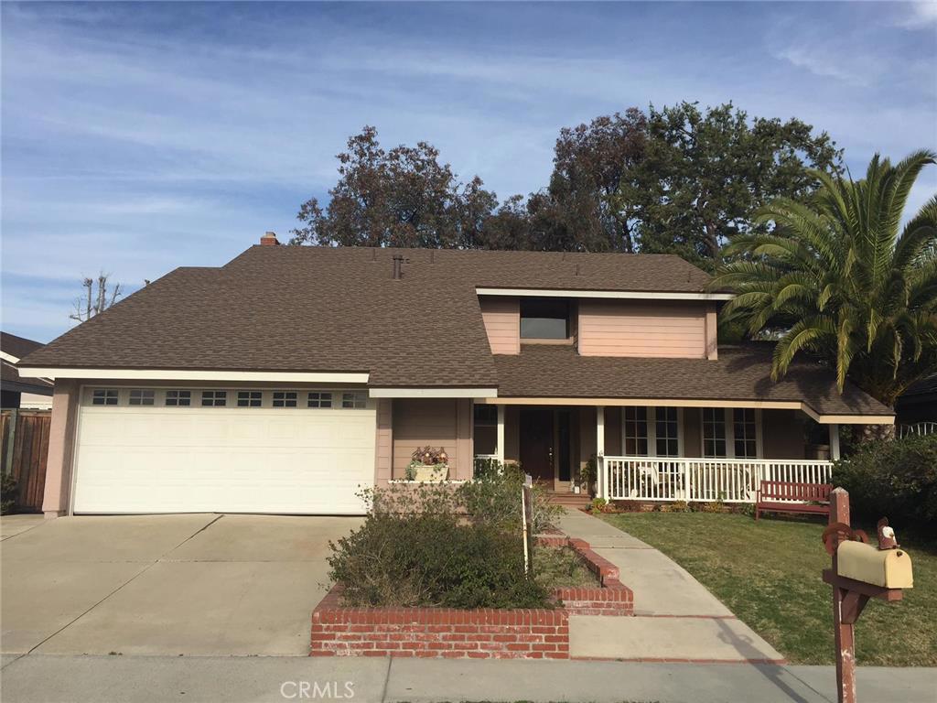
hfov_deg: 61.7
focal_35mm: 29
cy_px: 352
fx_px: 785
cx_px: 468
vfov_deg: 48.2
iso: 32
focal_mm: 4.15
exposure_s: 1/1980
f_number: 2.2
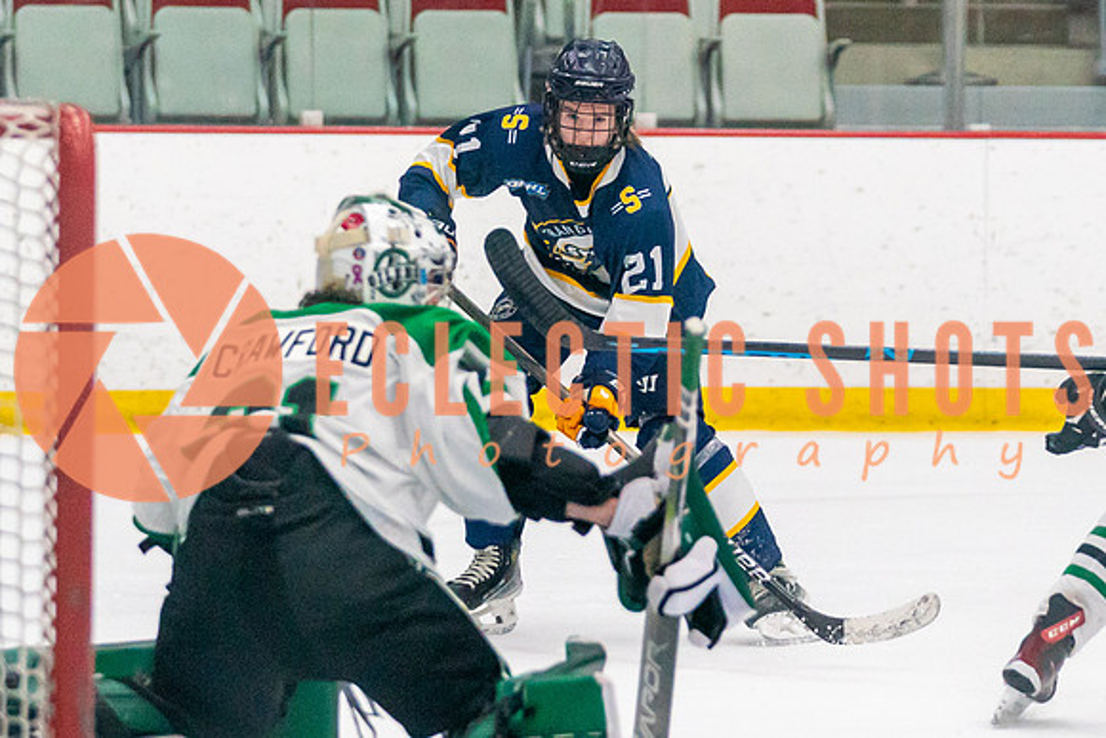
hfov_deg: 8.0
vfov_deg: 5.4
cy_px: 457
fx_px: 7866
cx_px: 615
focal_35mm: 256
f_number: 2.8
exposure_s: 1/1600
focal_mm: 114
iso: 4000
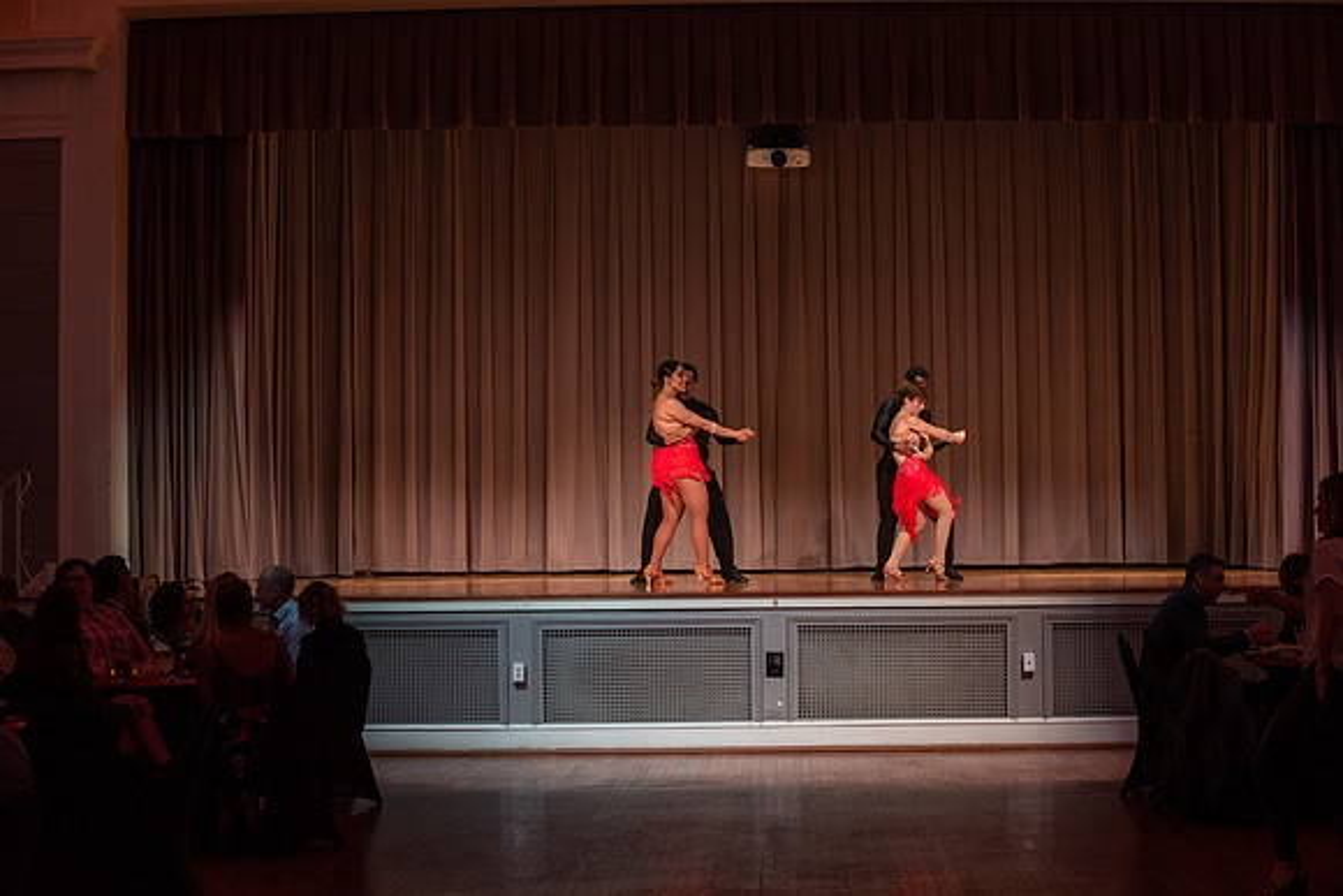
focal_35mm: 72
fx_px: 2685
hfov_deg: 28.1
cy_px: 448
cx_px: 671
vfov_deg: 18.9
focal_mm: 70
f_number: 4
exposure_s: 1/160
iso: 1600
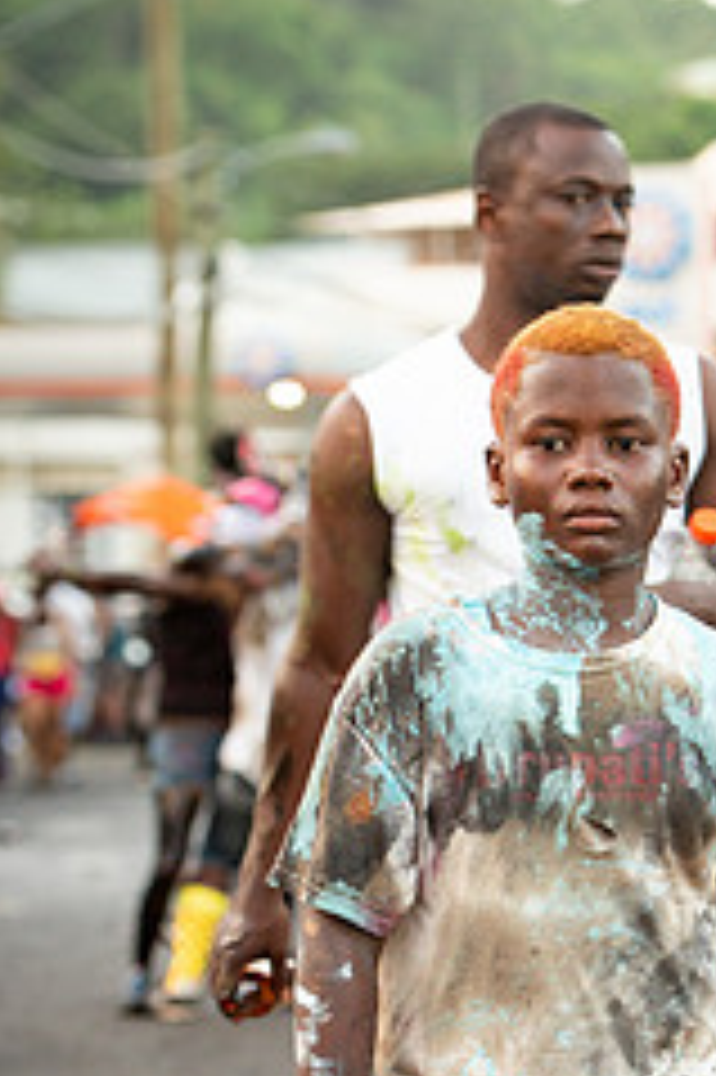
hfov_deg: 7.6
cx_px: 624
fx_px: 5348
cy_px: 855
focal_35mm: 179
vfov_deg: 11.5
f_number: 5
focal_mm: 95
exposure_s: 1/200
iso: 900
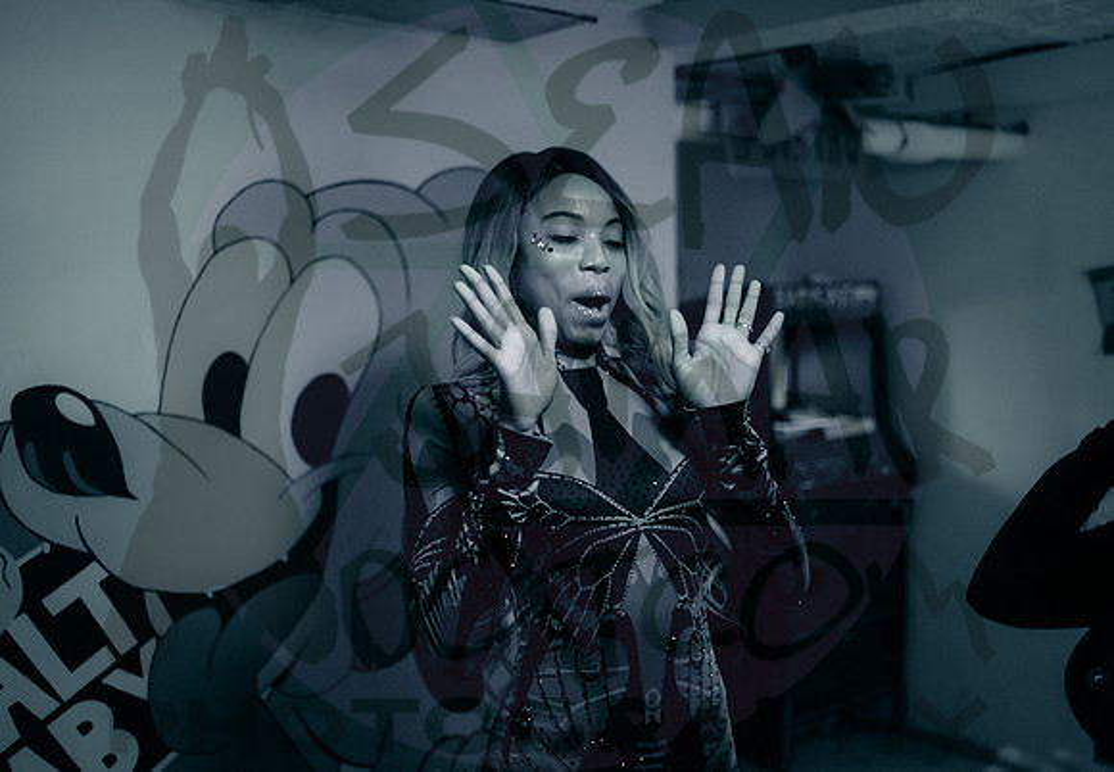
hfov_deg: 50.3
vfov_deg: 36.0
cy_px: 364
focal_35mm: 38
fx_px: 1187
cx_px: 581
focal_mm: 35
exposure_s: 1/250
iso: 5000
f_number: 2
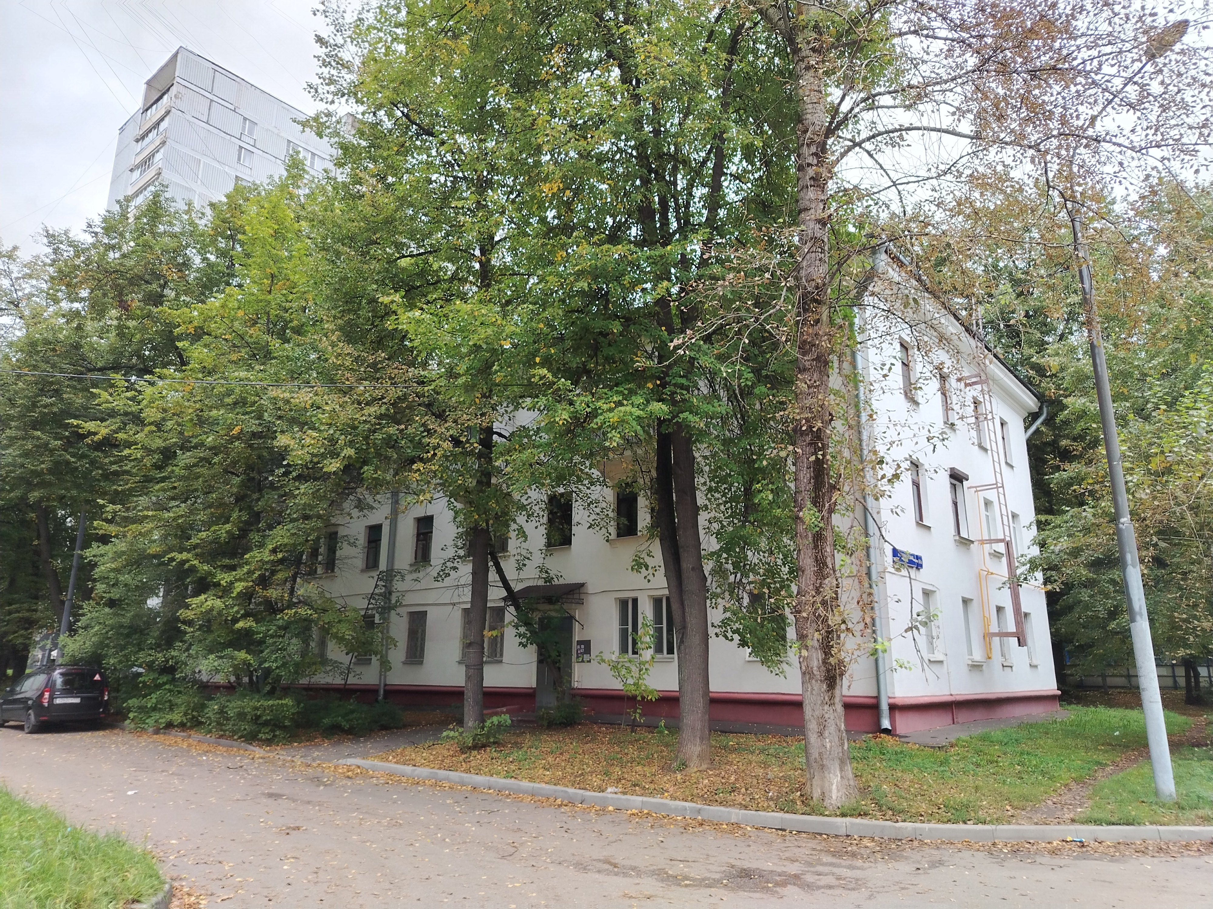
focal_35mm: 24
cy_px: 454
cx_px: 606
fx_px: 841
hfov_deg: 71.6
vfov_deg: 56.8
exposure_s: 1/205
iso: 100
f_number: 1.75
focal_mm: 5.25
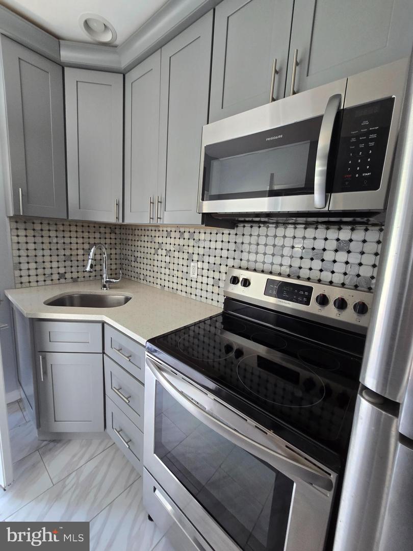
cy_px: 276
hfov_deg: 89.9
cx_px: 206
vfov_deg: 106.2
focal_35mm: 13
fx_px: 207
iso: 200
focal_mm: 2.2
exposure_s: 1/60
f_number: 2.2
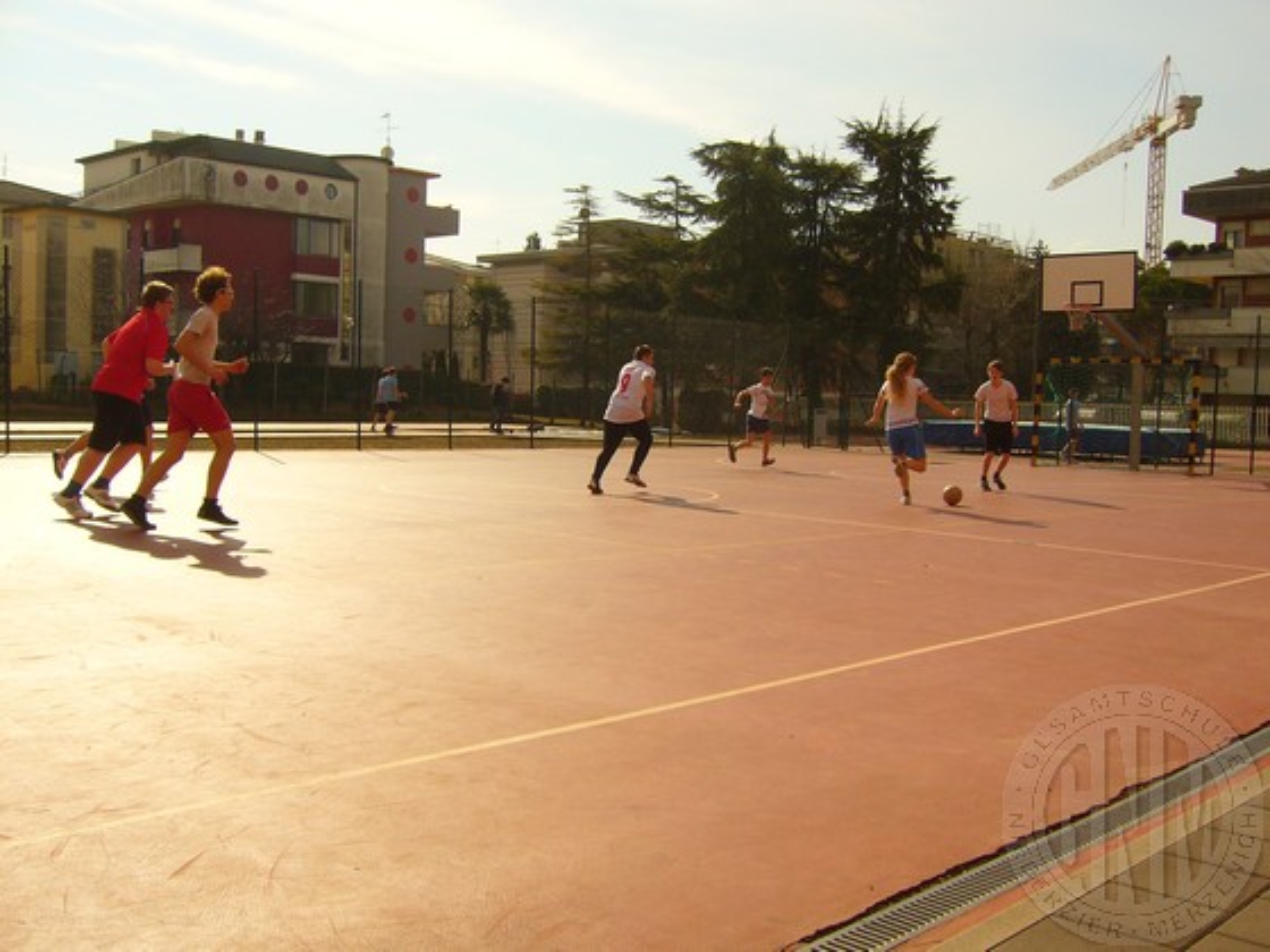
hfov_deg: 52.6
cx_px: 635
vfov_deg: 40.7
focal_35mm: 35
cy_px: 476
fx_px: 1284
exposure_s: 1/500
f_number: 5.6
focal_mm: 5.8
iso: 80
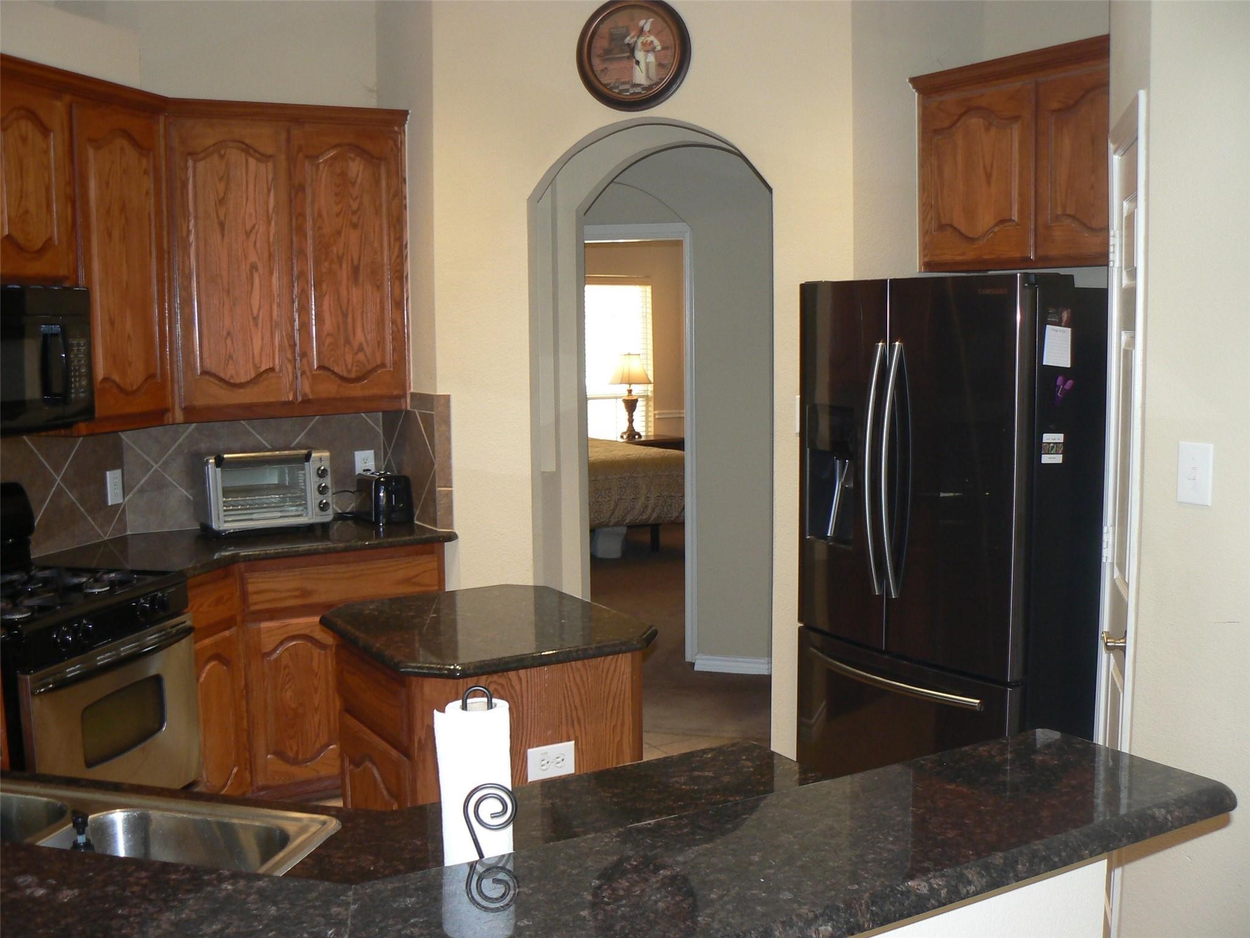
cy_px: 469
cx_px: 625
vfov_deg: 39.7
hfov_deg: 51.4
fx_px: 1300
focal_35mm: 36
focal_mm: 6
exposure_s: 1/30
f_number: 2.8
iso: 125
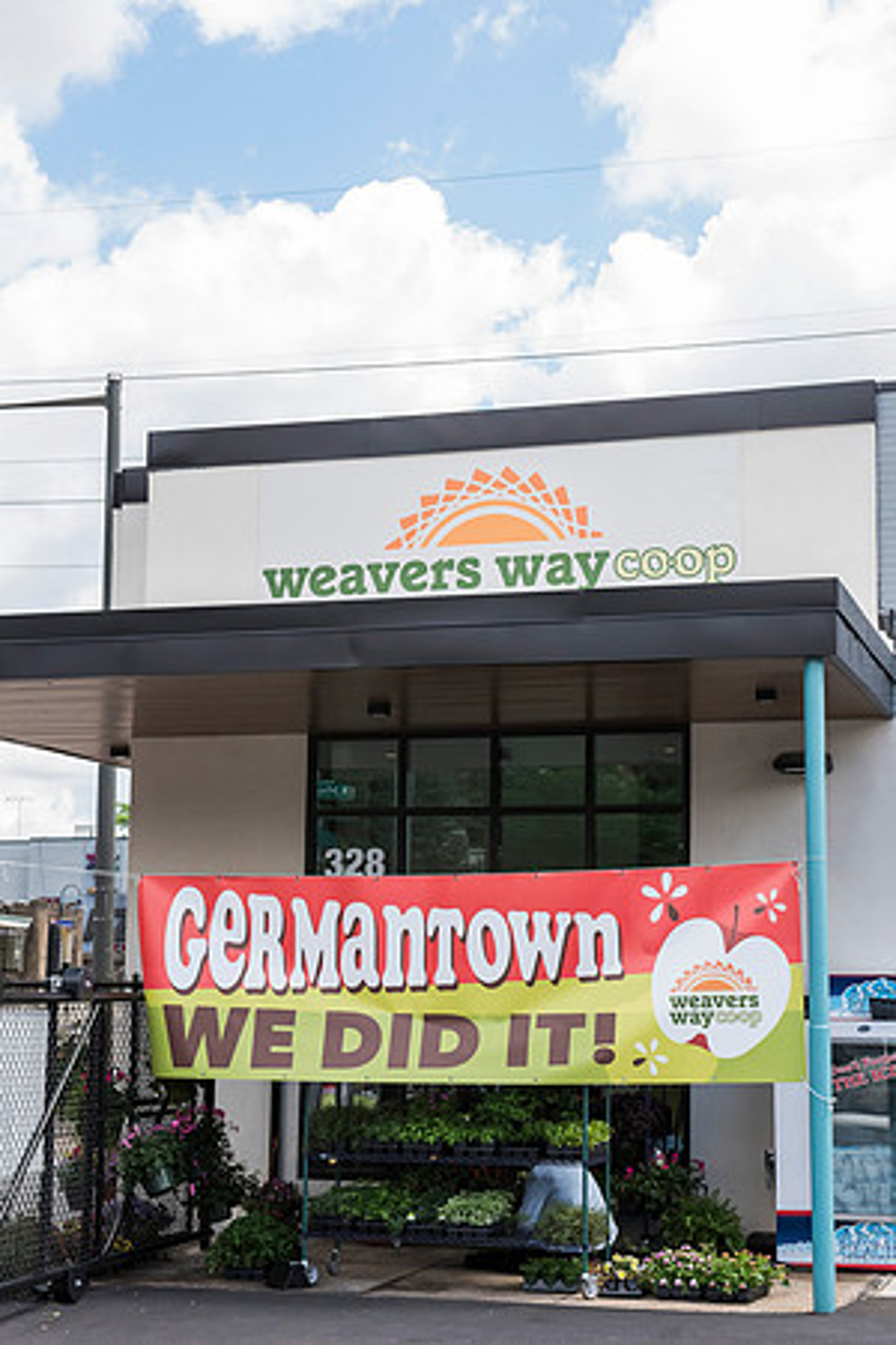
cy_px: 672
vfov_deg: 34.5
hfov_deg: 23.4
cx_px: 448
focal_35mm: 58
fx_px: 2165
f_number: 8
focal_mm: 58
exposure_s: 1/1600
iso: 2000
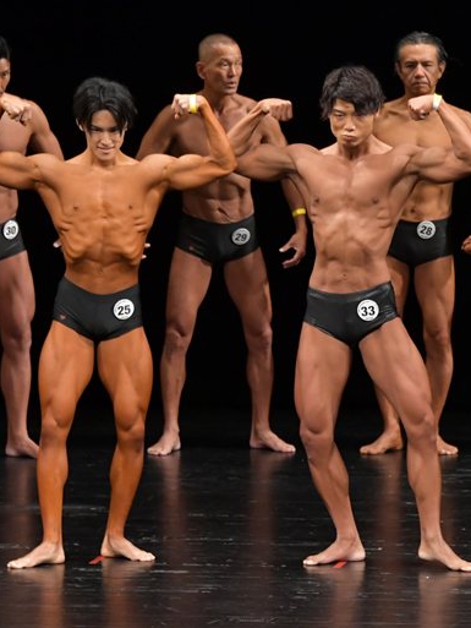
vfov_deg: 5.4
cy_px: 315
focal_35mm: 370
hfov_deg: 4.0
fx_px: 6710
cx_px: 391
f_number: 5.6
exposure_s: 1/400
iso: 3200
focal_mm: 170
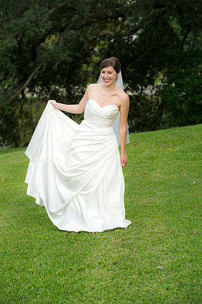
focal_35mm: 116
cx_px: 101
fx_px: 979
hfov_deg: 11.8
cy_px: 152
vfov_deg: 17.7
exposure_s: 1/250
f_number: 5
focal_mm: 116
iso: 320
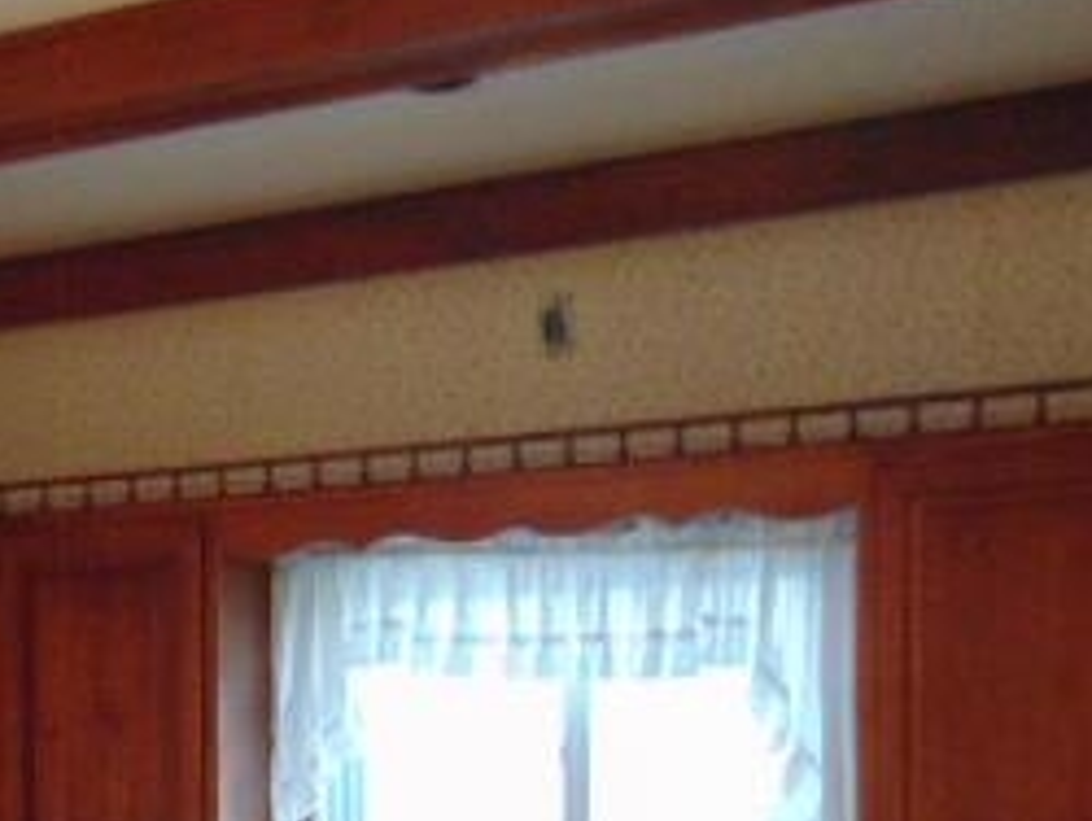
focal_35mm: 64
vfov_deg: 21.7
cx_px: 192
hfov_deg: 29.4
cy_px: 921
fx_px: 2021
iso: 500
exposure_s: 1/20
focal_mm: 4.5
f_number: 3
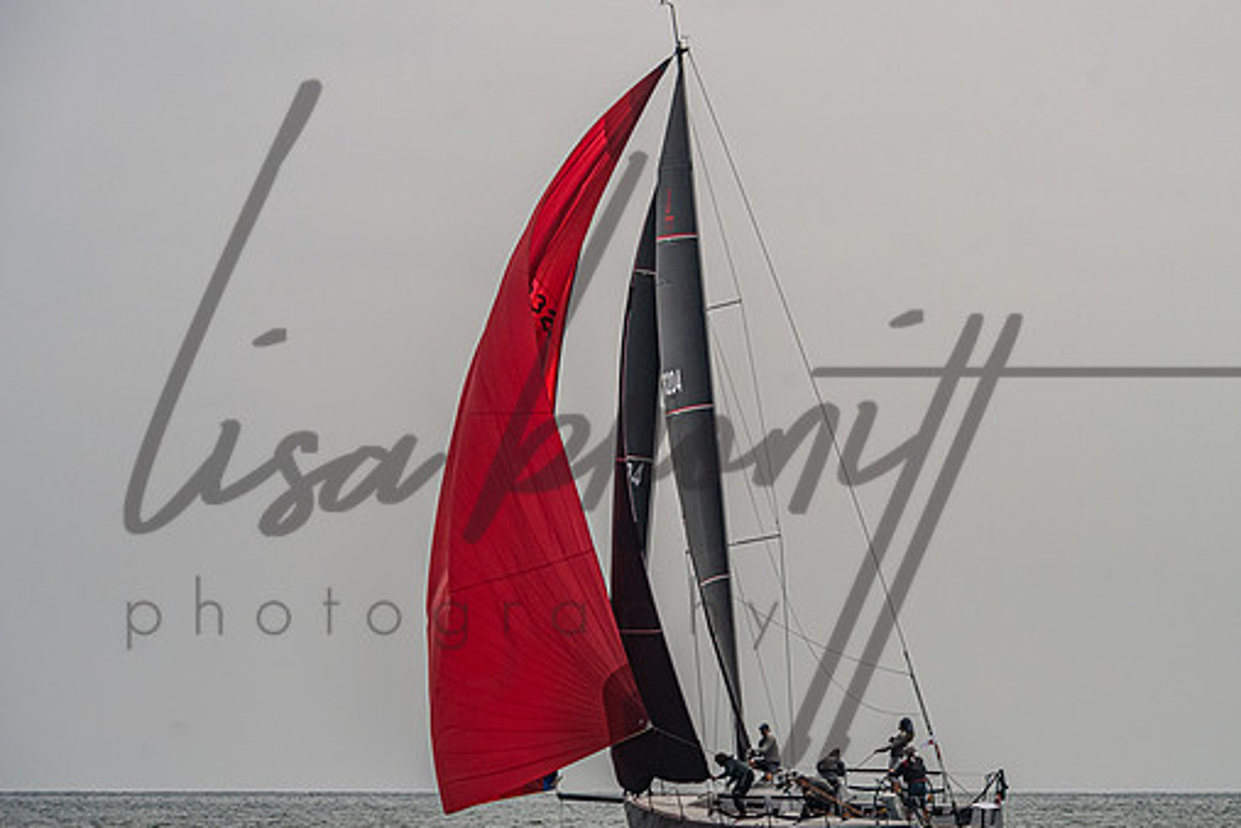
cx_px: 715
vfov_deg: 6.4
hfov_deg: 9.6
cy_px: 412
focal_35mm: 215
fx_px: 7411
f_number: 8
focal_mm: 160
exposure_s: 1/4000
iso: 500
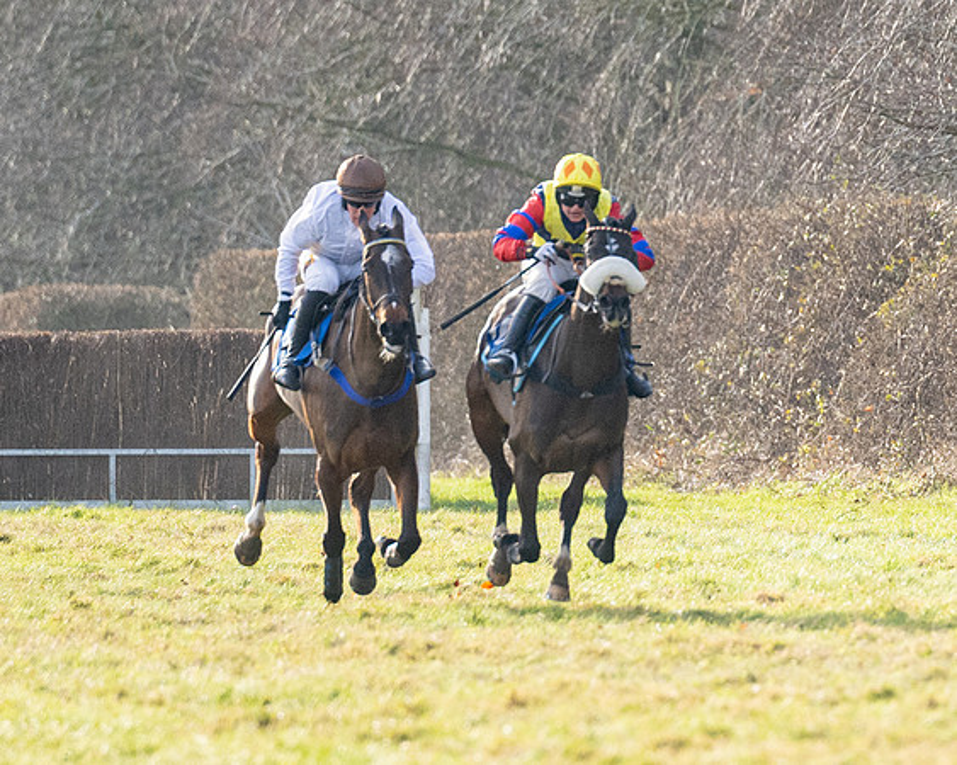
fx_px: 22355
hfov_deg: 2.5
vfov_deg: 2.0
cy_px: 377
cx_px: 835
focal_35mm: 790
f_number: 2.8
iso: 400
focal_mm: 195
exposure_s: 1/2500
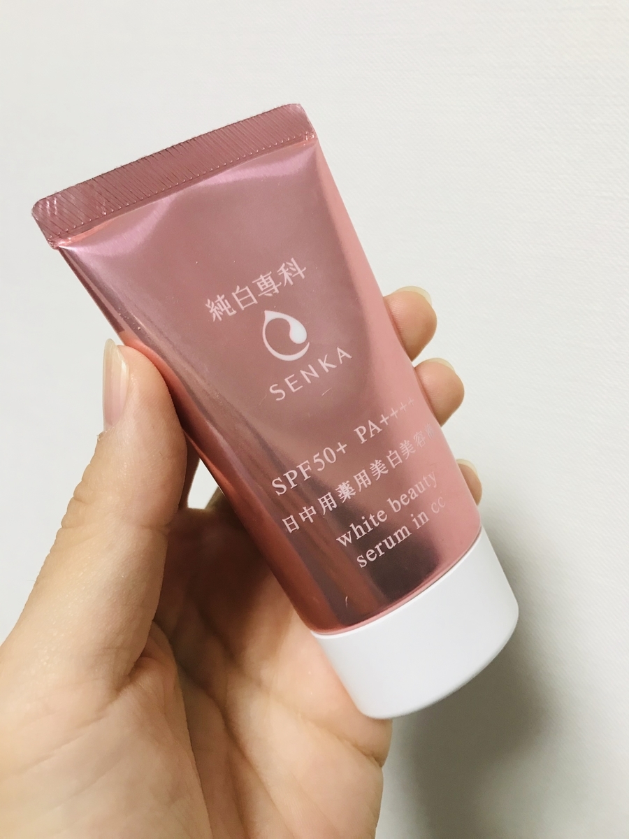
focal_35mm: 28
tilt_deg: -13.3
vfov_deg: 63.4
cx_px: 314
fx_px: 678
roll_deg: -7.8
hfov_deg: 49.7
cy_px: 420
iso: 40
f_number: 1.8
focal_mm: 3.99
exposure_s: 1/27
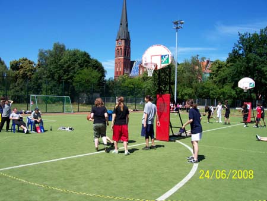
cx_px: 134
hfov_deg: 53.9
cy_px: 100
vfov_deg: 41.8
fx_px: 262
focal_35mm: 34
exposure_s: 1/460
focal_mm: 5.6
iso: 80
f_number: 5.1
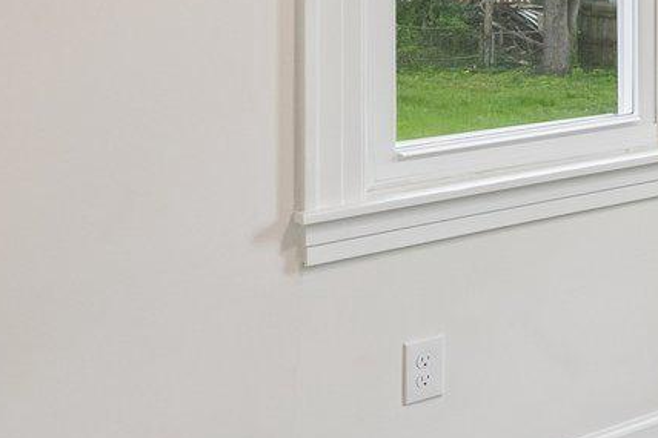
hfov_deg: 24.5
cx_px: 942
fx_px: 1224
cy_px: -91
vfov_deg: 19.1
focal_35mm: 67
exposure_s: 1/15
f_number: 8
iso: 320
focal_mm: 14
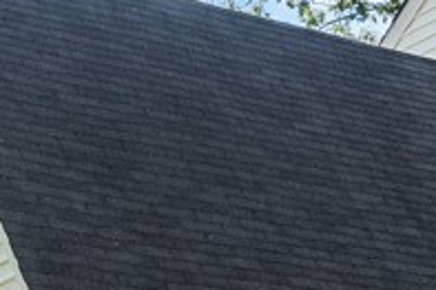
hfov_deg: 13.1
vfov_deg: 9.1
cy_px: 644
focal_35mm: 138
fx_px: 1670
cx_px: 843
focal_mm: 16.8
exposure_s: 1/800
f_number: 9
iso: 1600
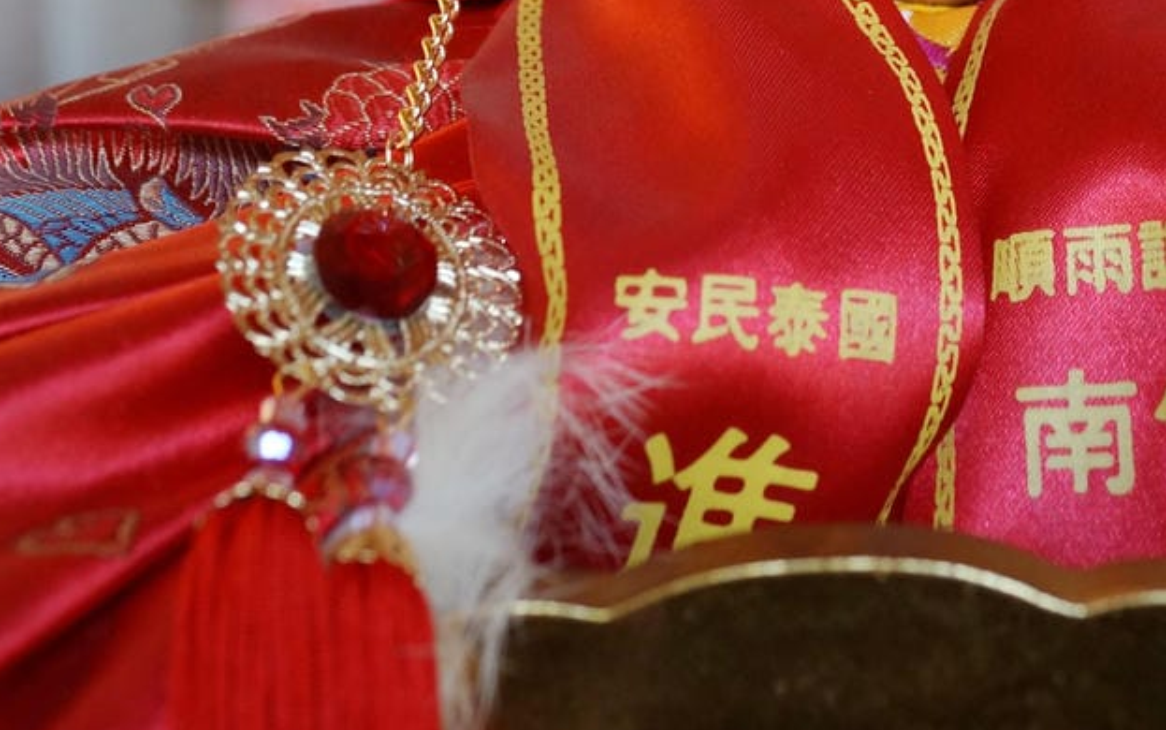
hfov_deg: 20.0
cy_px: -341
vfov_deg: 12.2
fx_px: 3275
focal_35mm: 103
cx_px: 913
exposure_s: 1/80
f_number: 5.6
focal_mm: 35
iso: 640
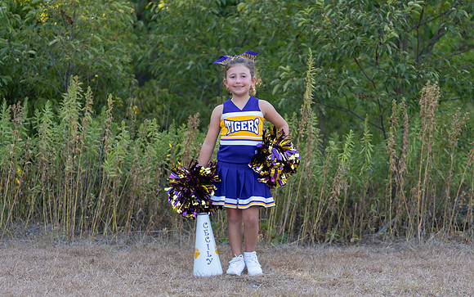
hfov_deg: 27.3
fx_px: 975
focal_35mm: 75
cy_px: 159
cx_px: 242
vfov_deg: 17.3
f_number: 2.8
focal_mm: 70
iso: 200
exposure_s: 1/320
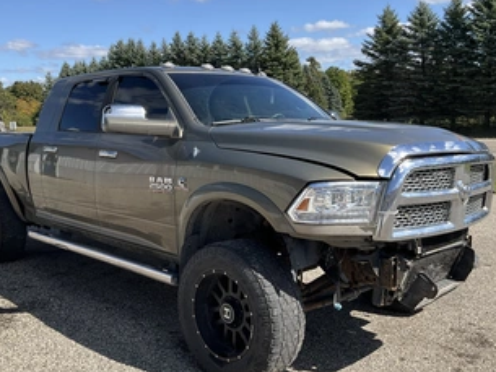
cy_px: 184
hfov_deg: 48.9
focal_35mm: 38
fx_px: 545
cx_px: 231
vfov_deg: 37.7
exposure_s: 1/1342
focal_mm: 3
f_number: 1.8
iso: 25
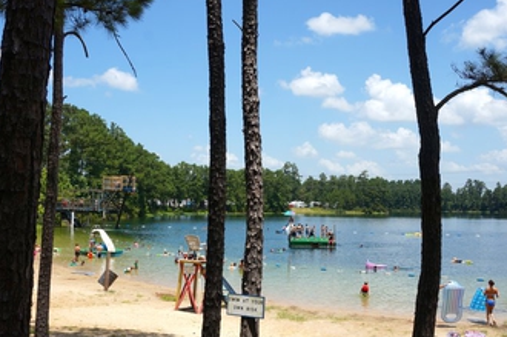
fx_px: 563
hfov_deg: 48.5
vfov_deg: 33.3
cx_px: 264
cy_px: 188
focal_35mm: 40
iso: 100
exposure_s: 1/250
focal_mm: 22
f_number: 9
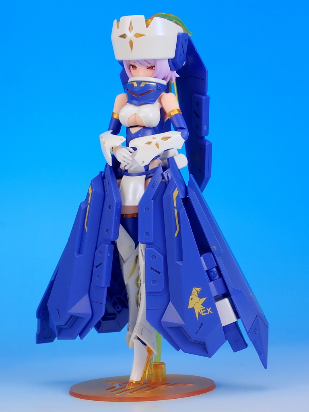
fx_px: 976
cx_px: 154
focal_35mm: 82
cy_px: 206
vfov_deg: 23.8
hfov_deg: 18.0
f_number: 16
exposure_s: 1.3
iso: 100
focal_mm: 14.62
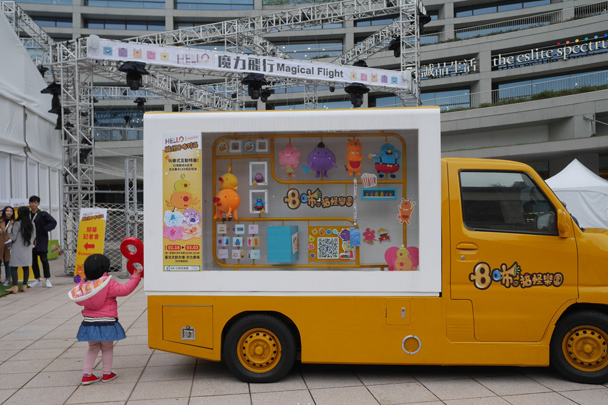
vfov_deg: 41.1
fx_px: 540
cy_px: 220
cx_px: 310
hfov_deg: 58.7
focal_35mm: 32
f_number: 2.8
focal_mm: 15
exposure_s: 1/320
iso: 200
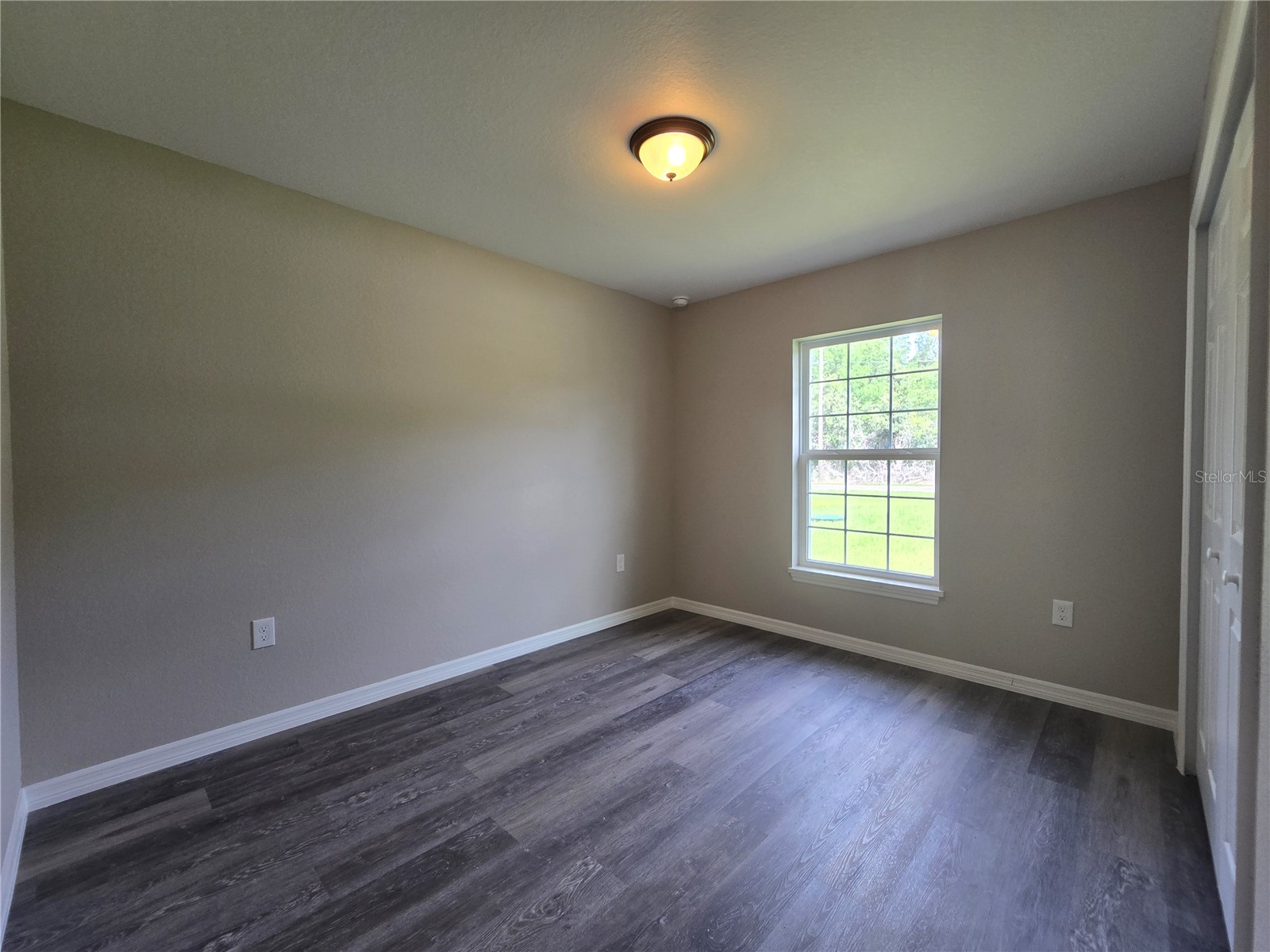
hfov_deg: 106.2
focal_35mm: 13
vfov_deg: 89.9
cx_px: 635
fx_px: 477
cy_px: 476
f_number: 2.2
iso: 50
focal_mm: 2.2
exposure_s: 1/60
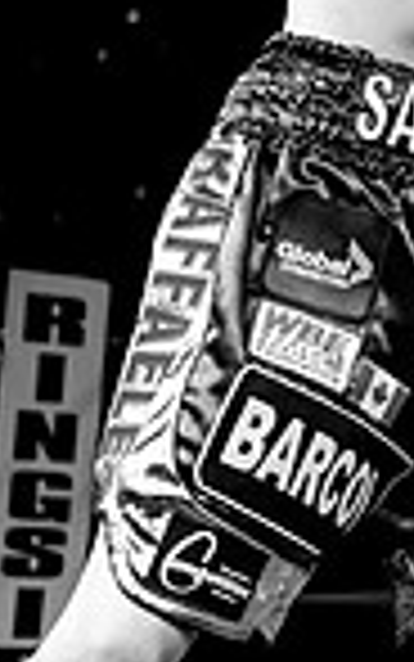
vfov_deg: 14.4
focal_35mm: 145
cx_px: 963
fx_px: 2615
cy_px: 155
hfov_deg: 8.4
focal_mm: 35
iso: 2000
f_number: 2.8
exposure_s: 1/1000
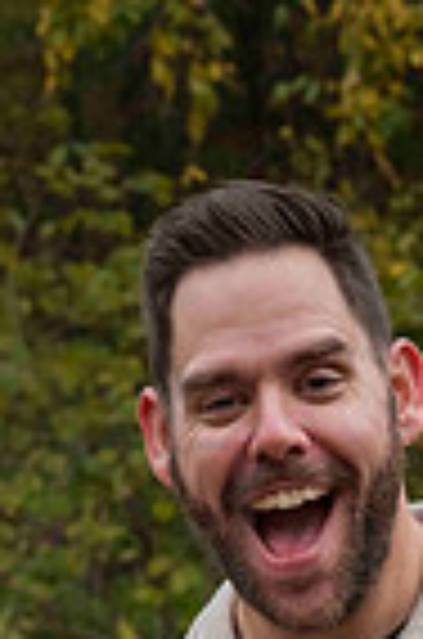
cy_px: 958
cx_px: 58
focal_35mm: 270
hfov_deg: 5.1
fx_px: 4782
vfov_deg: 7.5
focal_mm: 85
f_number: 10
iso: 800
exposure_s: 1/400
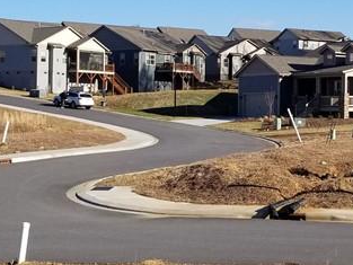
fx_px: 867
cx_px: 242
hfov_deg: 22.9
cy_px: 104
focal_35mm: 85
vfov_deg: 17.4
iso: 50
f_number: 1.7
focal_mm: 4.3
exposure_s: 1/2320
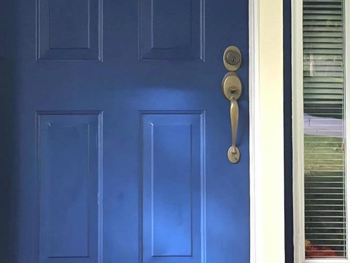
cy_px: 45
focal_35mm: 109
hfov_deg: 18.0
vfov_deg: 13.5
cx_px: 129
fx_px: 1102
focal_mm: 6.3
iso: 25
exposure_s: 1/182
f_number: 1.7
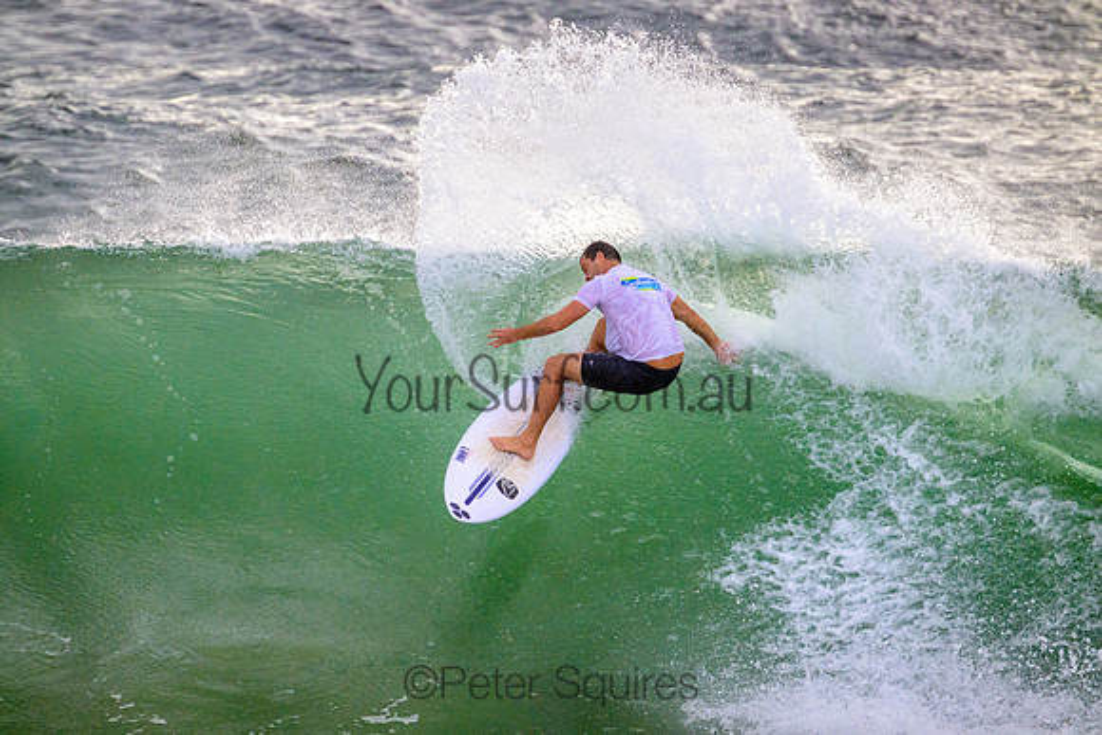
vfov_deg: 1.7
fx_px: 24541
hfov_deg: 2.6
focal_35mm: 802
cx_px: 550
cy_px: 367
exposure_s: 1/2000
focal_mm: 800
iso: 1800
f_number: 11
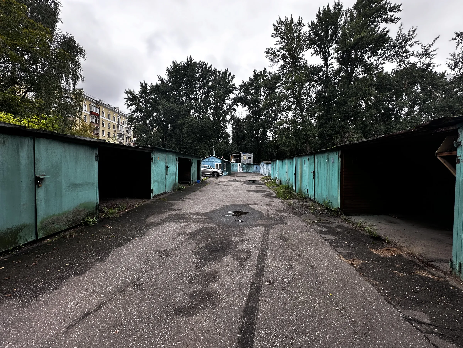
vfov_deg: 85.7
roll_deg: -0.2
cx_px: 232
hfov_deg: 102.1
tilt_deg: -1.9
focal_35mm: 14
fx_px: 187
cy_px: 174
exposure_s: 1/183
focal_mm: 2.22
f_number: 2.2
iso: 40
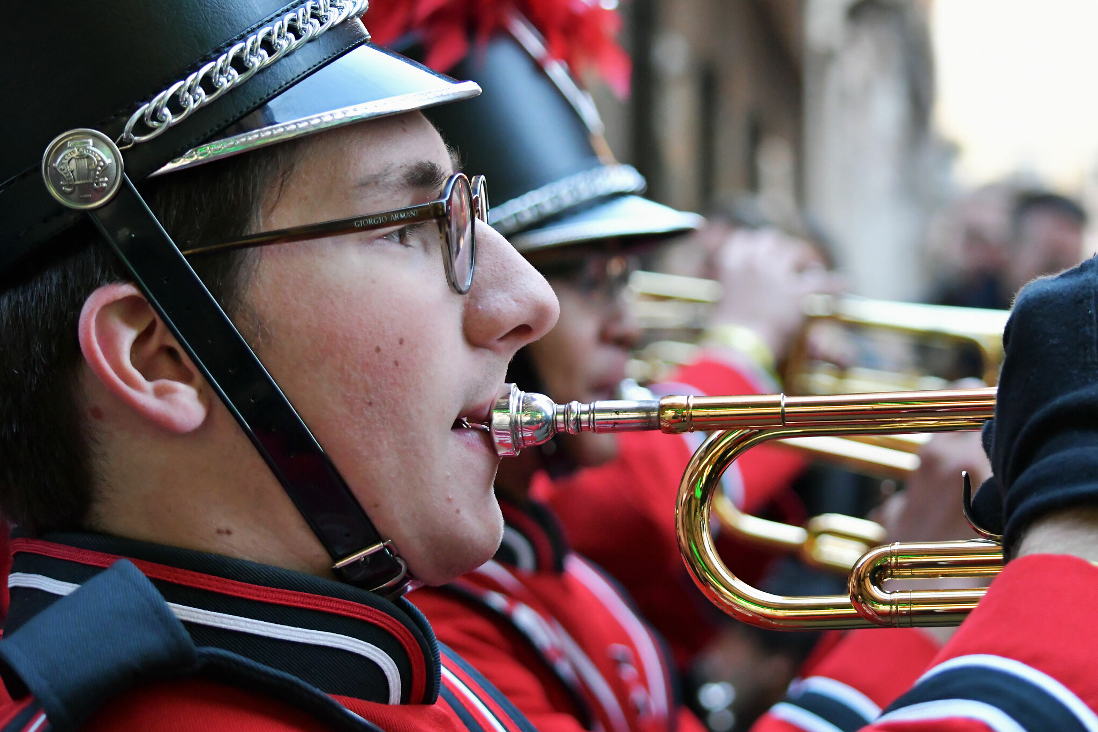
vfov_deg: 14.2
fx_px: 2946
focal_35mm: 97
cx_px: 631
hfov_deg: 21.1
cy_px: 356
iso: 2200
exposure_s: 1/320
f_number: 4.5
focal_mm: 55
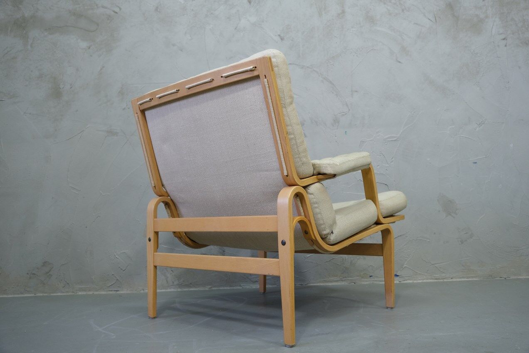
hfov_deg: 61.9
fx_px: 441
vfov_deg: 43.6
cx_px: 264
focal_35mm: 30
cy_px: 176
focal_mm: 20.2
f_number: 4
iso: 640
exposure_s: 1/28
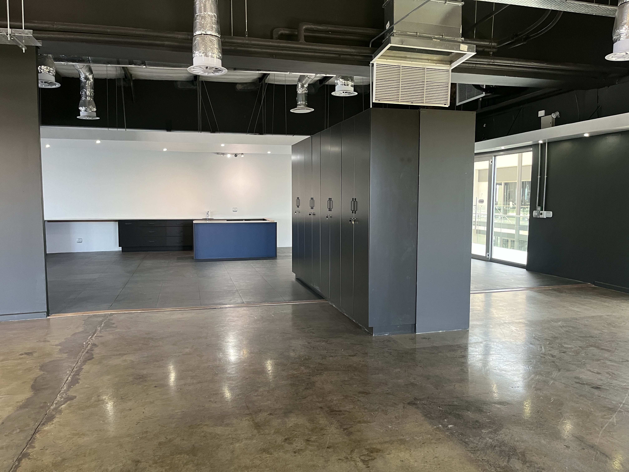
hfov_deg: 67.3
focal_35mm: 26
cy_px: 236
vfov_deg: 53.1
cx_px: 314
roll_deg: -0.4
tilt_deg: -4.3
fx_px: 472
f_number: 1.6
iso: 200
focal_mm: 5.1
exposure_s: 1/50
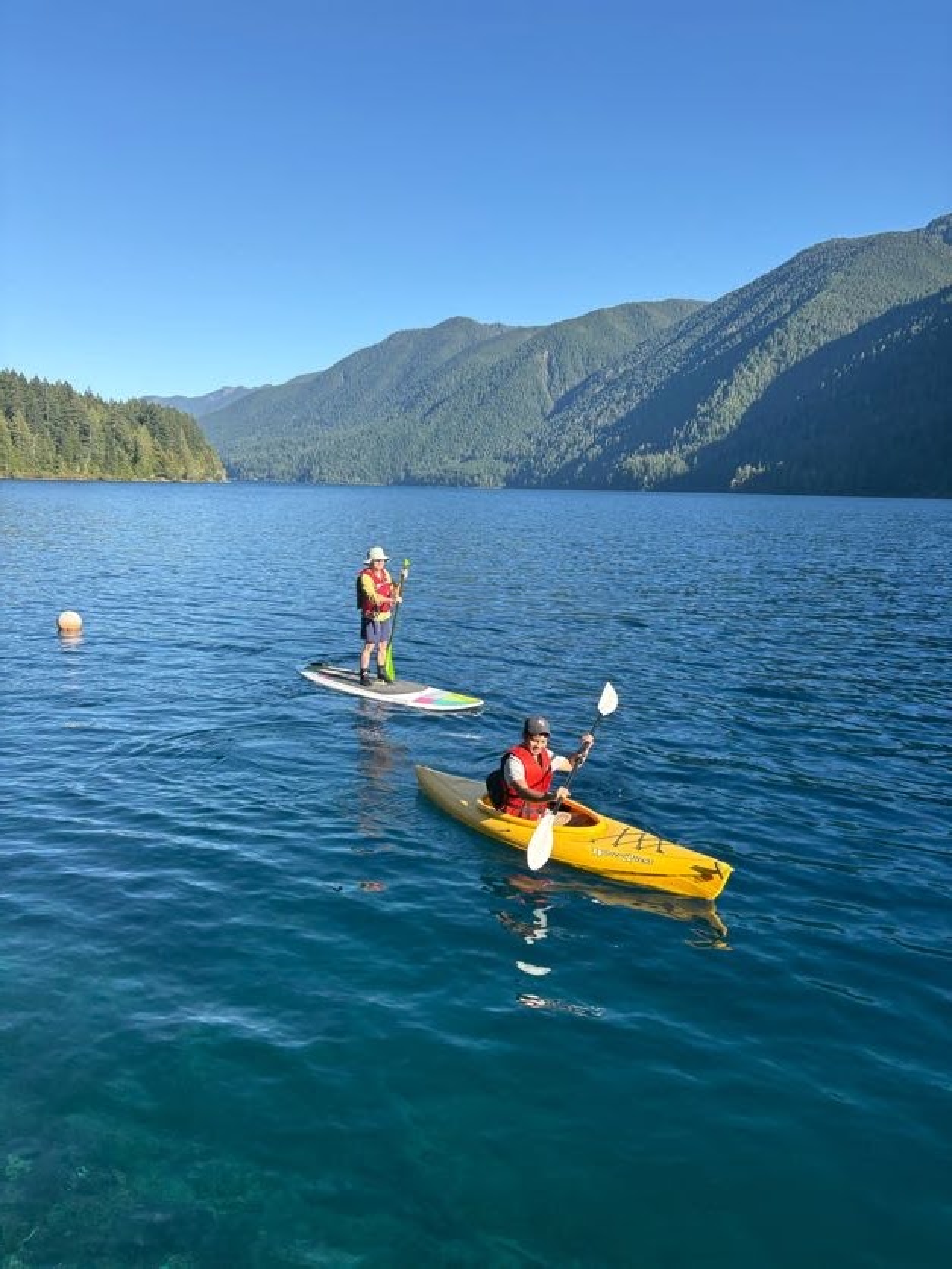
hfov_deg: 53.1
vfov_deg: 67.3
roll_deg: -1.3
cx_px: 476
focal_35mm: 26
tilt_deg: -8.7
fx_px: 953
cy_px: 634
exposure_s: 1/1706
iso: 50
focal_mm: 5.96
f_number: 1.6
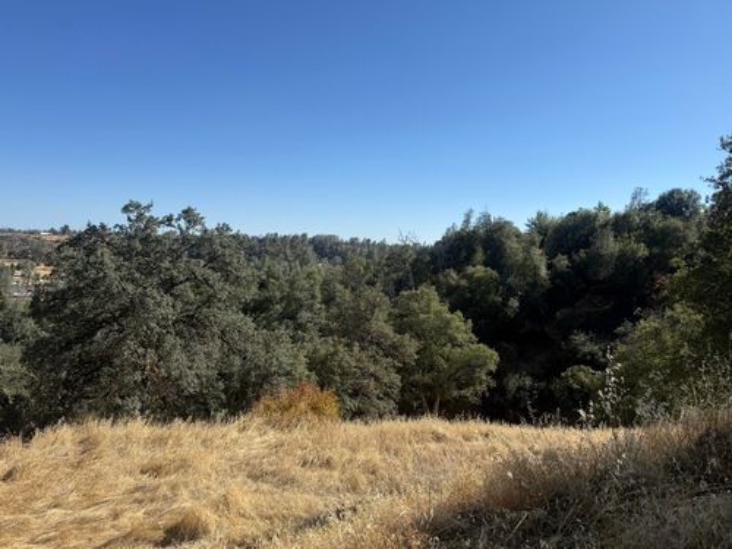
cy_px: 274
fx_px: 508
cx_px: 366
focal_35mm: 24
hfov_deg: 71.6
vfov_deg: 56.8
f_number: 1.78
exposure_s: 1/4975
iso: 80
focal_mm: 6.76
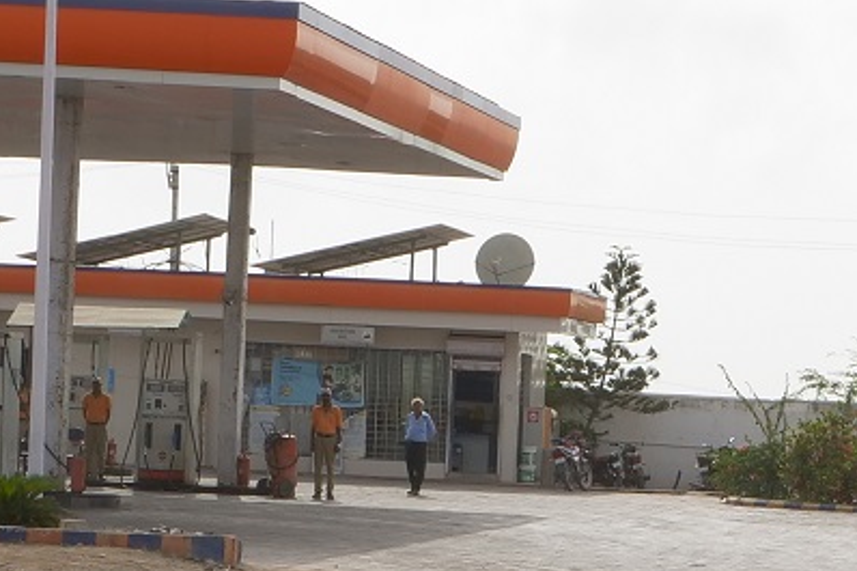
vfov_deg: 8.9
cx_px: 697
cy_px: 642
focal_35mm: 152
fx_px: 3617
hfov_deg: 13.4
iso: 200
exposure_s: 1/200
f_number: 11
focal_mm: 17
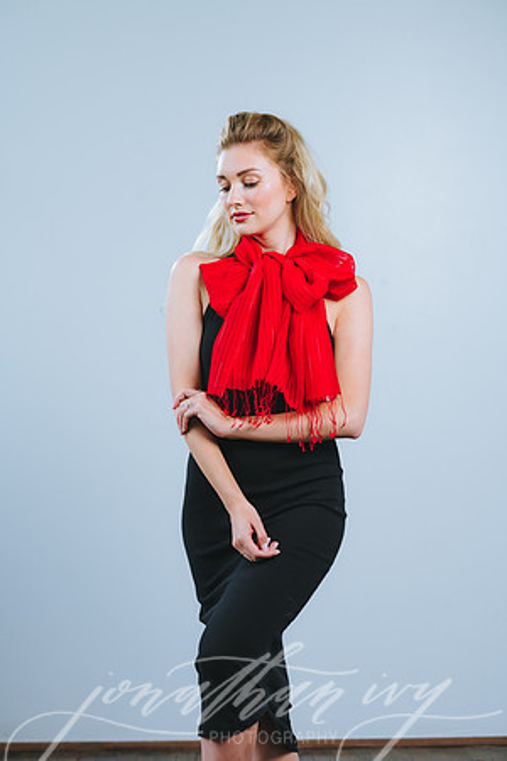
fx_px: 1795
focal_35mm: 85
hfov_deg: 16.1
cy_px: 380
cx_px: 254
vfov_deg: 23.9
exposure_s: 1/200
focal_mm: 85
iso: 100
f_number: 4
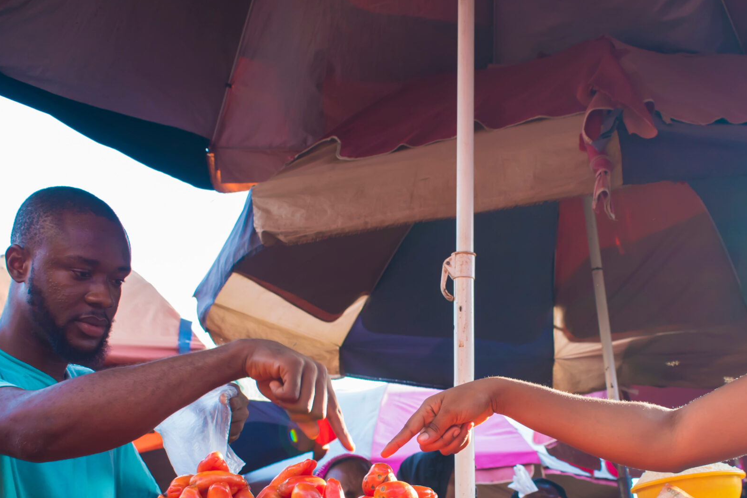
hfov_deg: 35.6
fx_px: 1158
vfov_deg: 23.9
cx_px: 451
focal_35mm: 56
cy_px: 391
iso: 250
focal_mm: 23
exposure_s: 1/100
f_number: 5
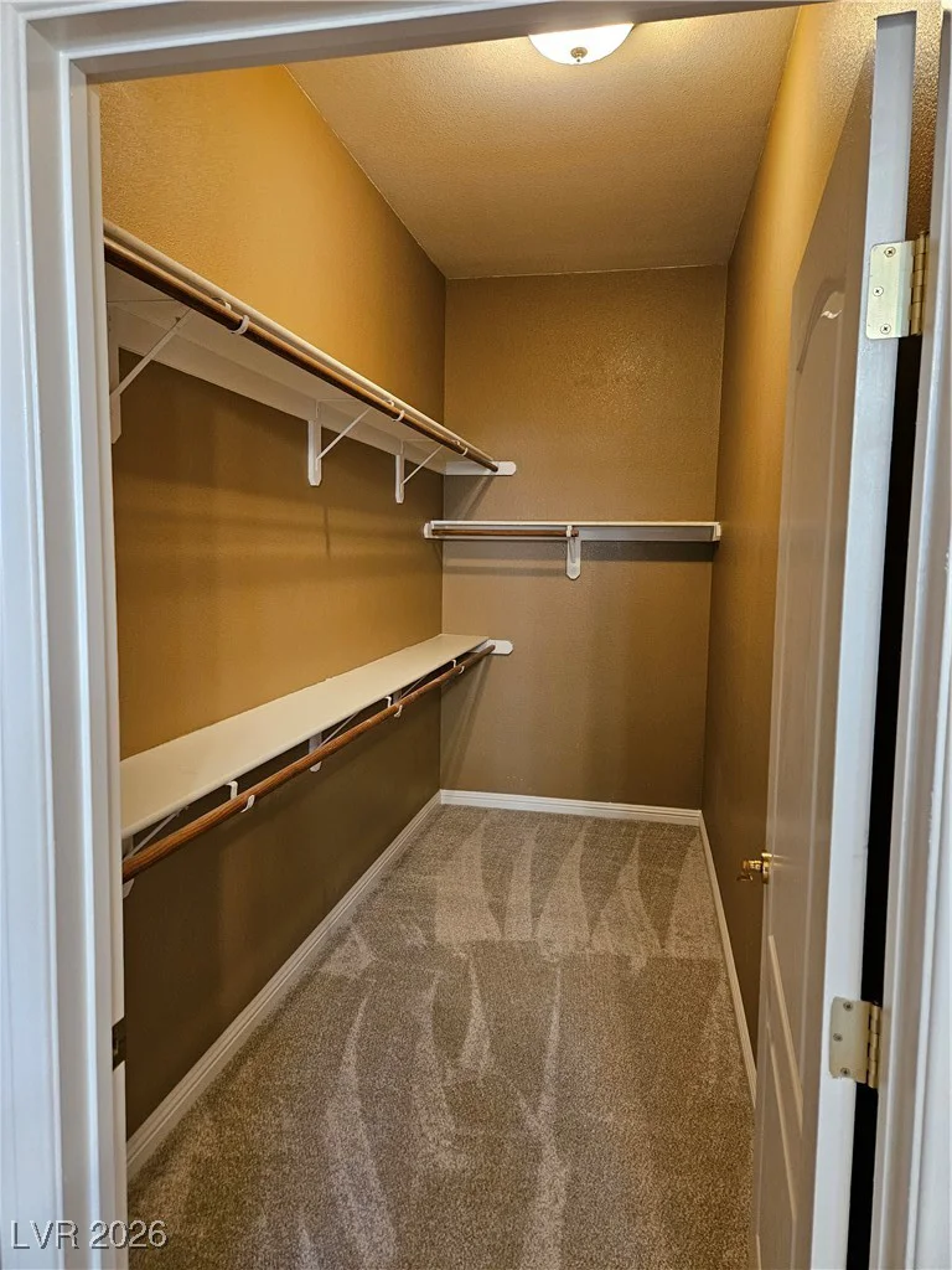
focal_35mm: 23
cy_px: 635
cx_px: 476
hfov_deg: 58.9
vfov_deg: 73.9
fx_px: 843
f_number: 1.8
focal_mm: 5.4
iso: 500
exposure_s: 1/40
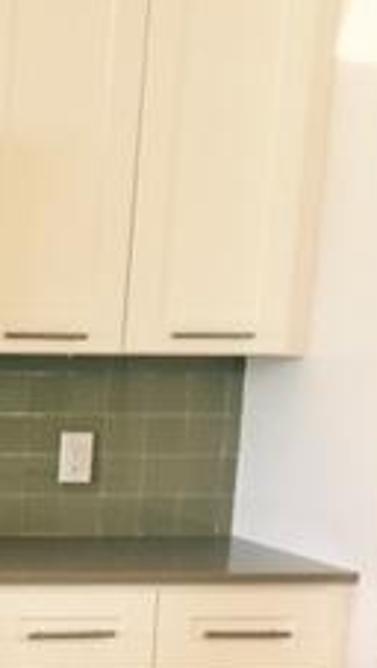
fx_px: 1579
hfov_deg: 12.3
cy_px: 674
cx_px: -333
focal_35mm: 89
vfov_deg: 22.9
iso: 32
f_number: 2.2
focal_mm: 4.15
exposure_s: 1/15
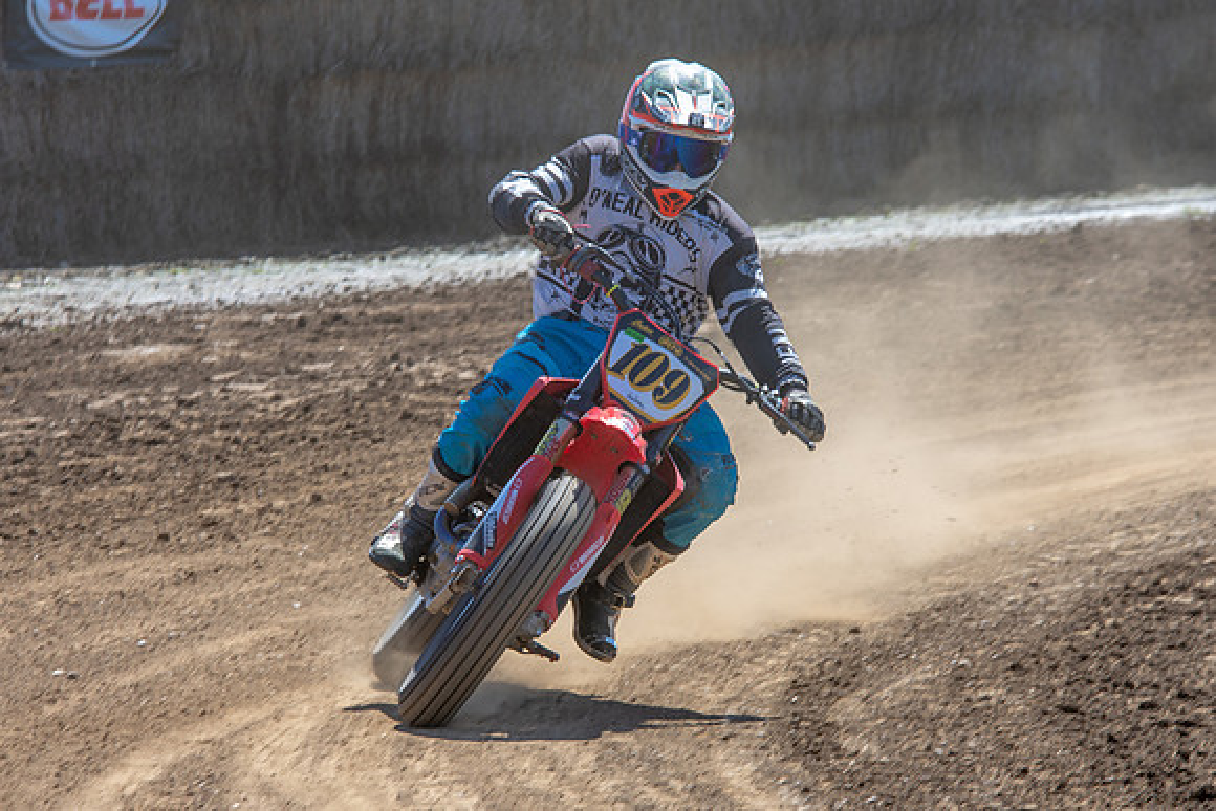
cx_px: 624
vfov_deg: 3.8
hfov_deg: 5.7
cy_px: 487
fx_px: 12179
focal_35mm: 360
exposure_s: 1/125
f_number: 8
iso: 200
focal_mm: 200
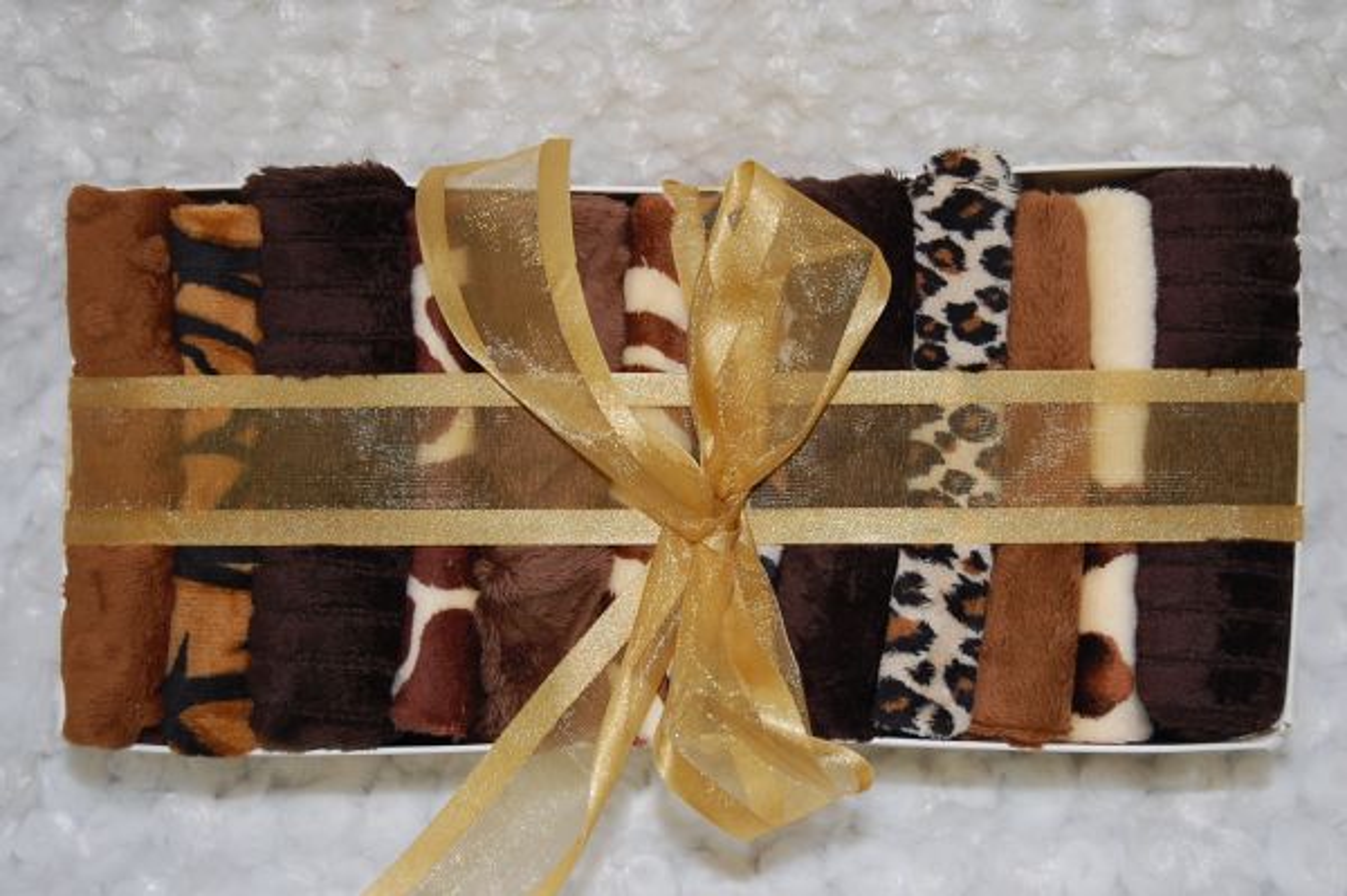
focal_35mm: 69
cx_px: 674
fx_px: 2580
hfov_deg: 29.3
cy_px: 448
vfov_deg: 19.7
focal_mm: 46
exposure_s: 1/60
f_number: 5.3
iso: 400
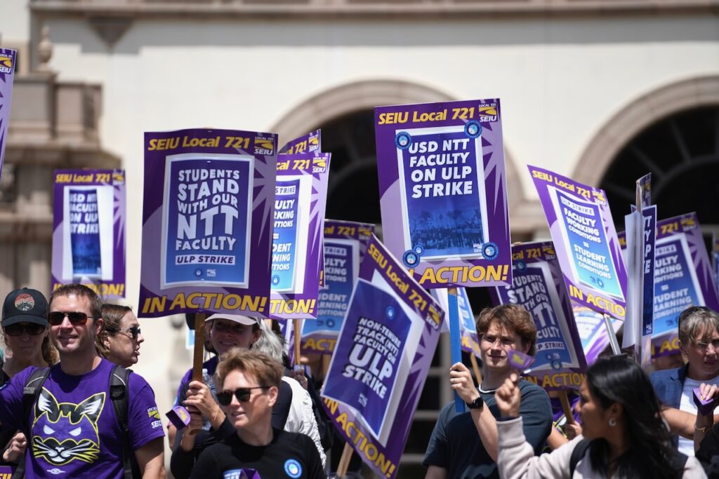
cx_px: 360
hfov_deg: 10.3
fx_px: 3995
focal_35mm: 200
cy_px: 240
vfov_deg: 6.9
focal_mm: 200
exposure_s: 1/1600
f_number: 4
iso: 100
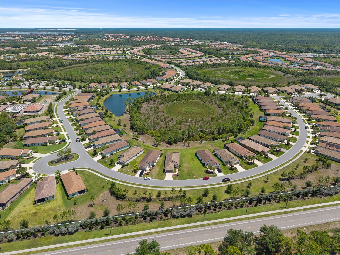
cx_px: 170
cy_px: 128
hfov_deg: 71.6
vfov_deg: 56.8
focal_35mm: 24
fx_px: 236
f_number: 1.8
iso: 140
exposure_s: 1/2000
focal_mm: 8.67
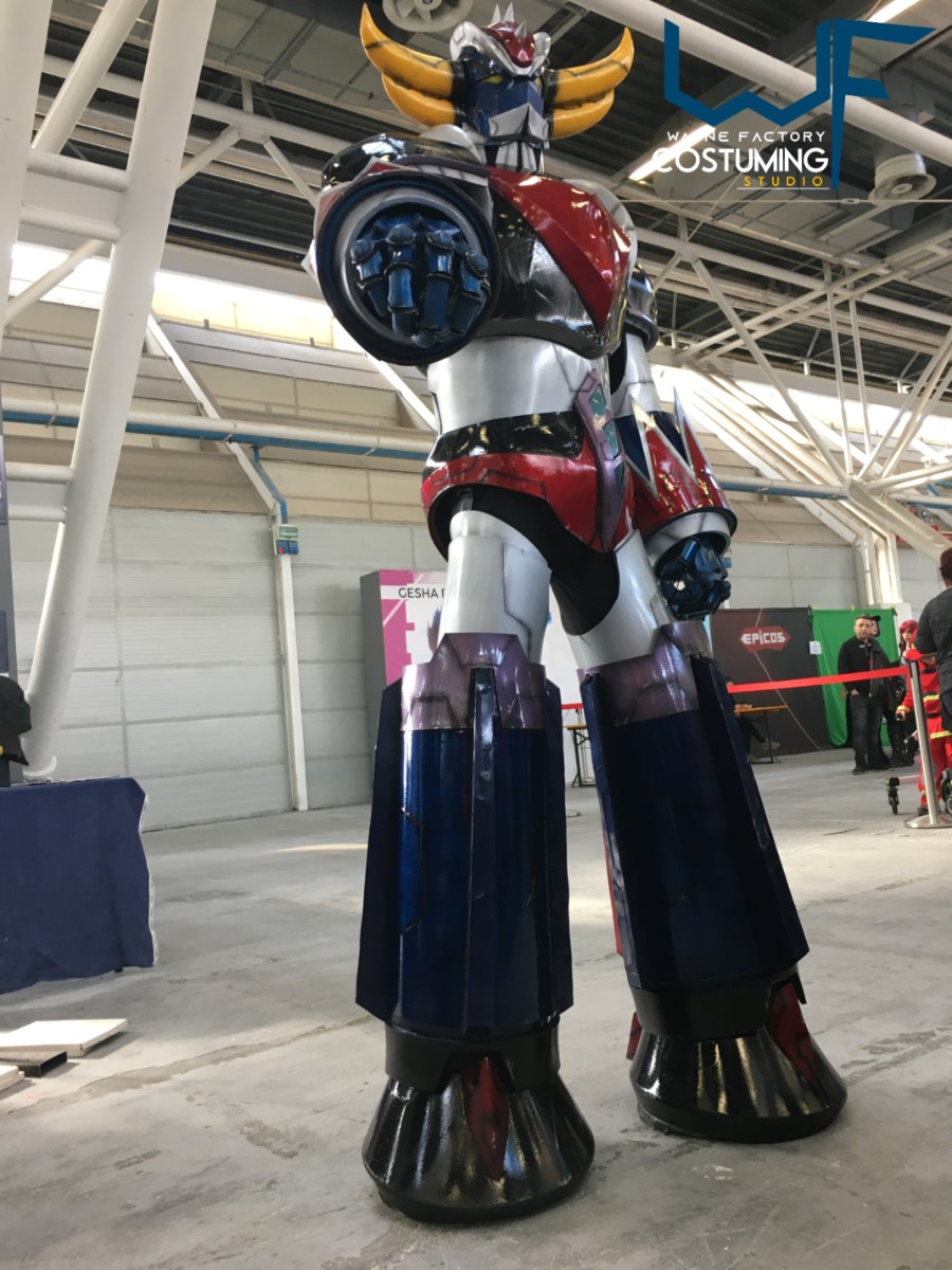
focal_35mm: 29
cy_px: 635
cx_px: 476
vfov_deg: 61.7
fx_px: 1063
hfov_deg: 48.2
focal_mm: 4.15
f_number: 2.2
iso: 40
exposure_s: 1/33
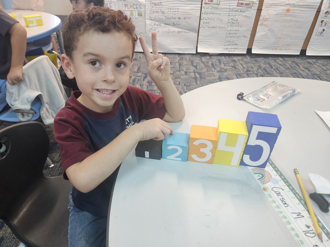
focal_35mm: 23
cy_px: 124
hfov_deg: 73.9
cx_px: 165
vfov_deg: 58.9
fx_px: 219
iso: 500
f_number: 1.8
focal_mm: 5.4
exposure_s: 1/120
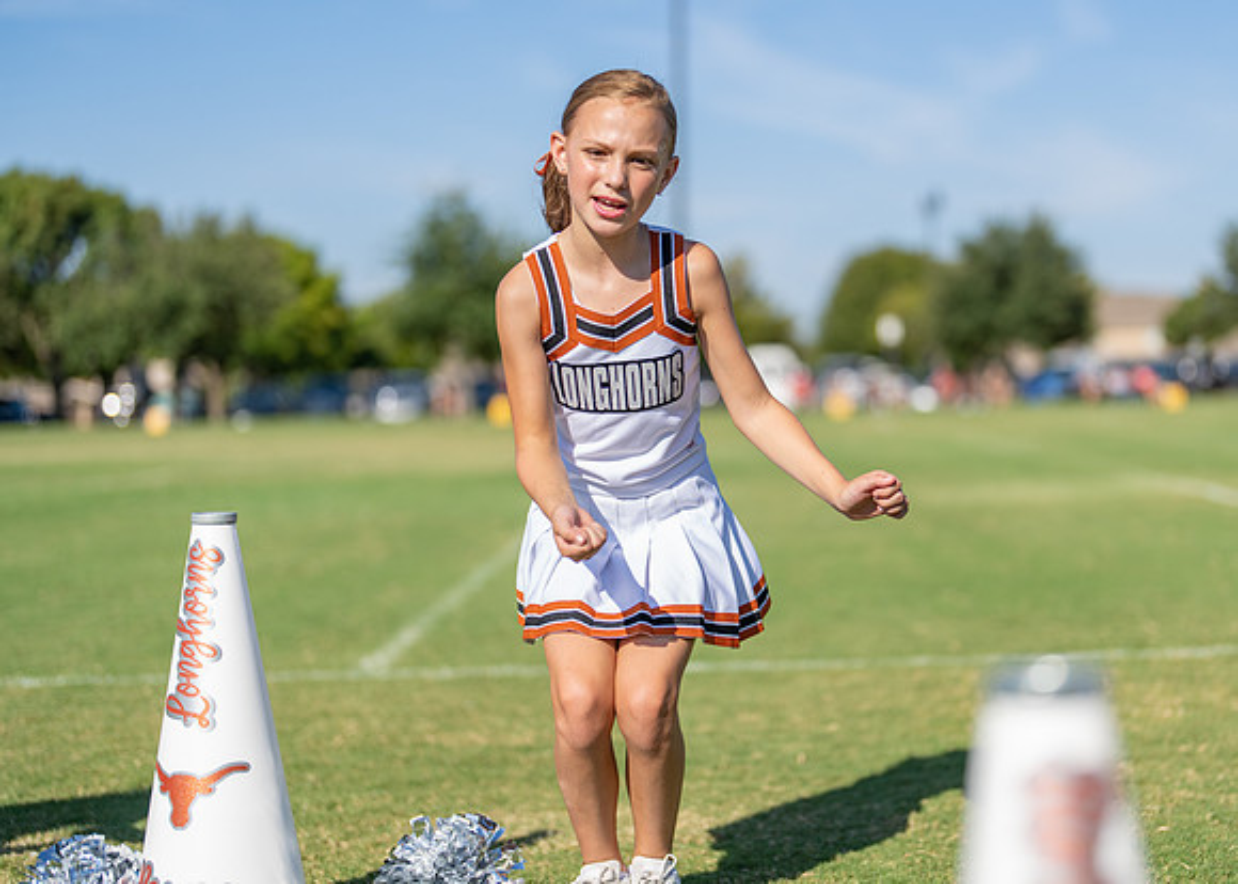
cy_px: 418
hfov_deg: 32.9
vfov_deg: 23.9
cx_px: 752
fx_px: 2089
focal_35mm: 59
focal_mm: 50
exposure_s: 1/8000
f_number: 1.2
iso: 100
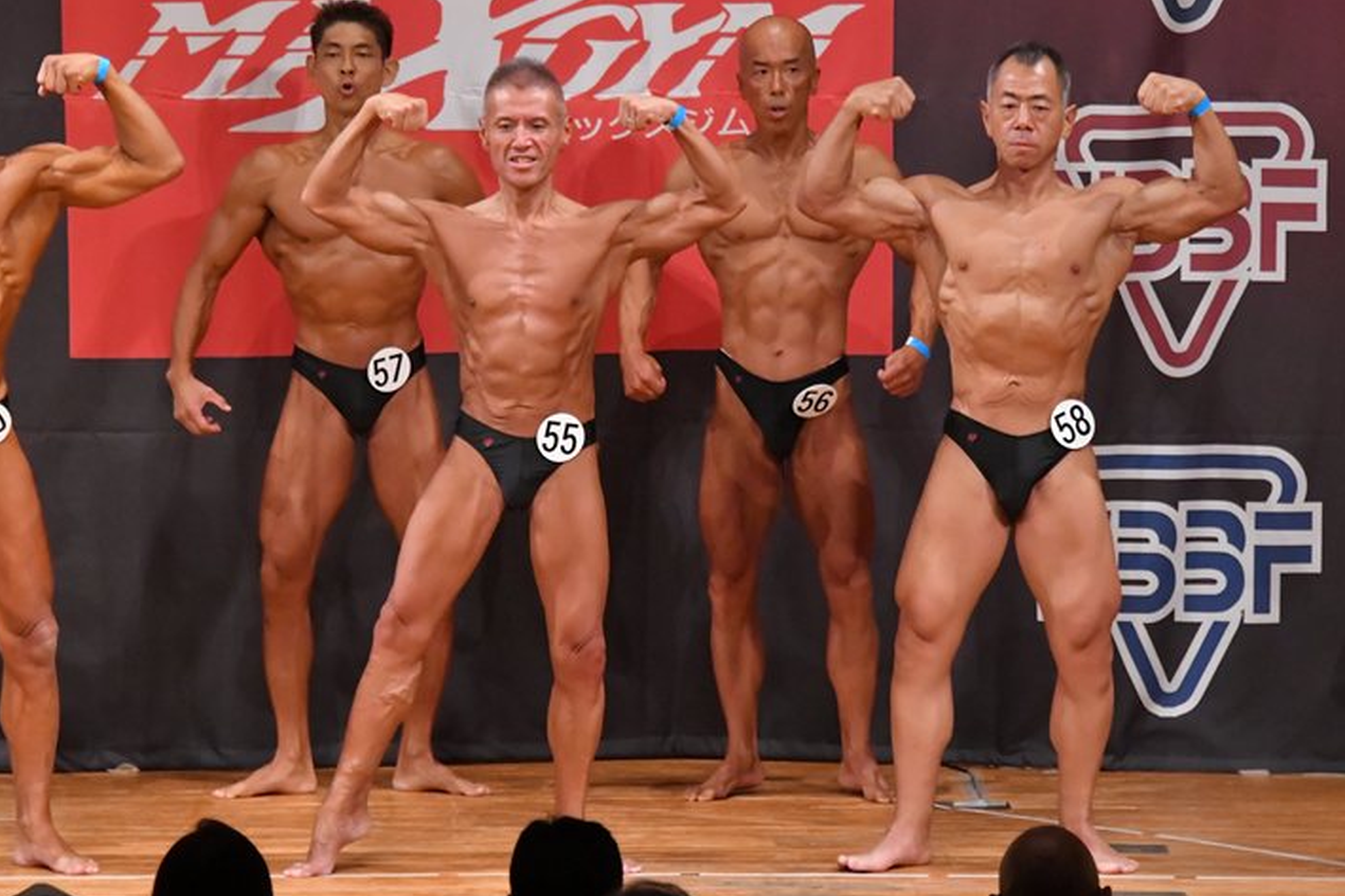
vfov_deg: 4.4
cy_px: 422
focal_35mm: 311
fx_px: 11616
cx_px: 662
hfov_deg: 6.6
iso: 9000
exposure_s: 1/400
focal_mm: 190
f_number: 5.6
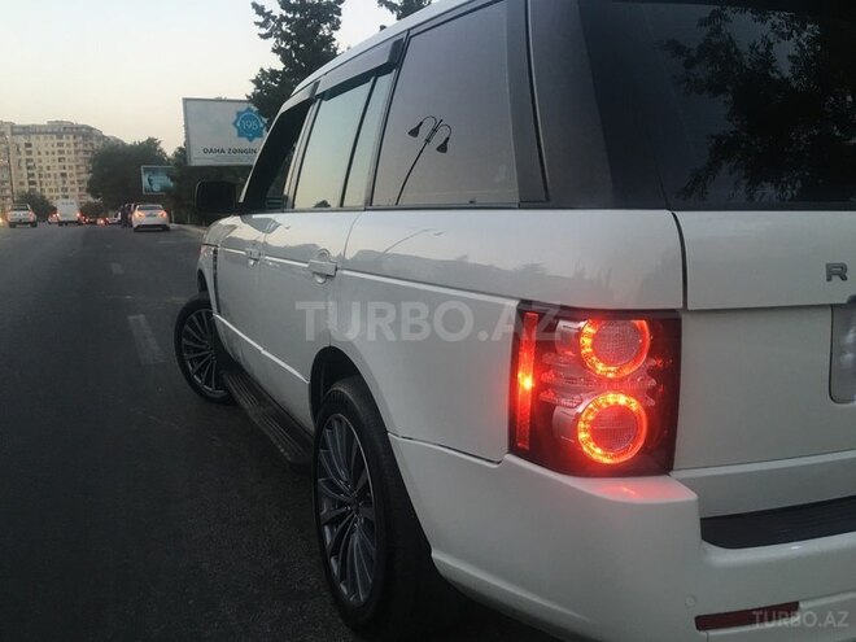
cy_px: 321
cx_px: 428
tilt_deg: -7.6
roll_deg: +2.0
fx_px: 717
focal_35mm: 29
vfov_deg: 48.2
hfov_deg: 61.7
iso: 50
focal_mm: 4.15
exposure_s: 1/33
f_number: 2.2
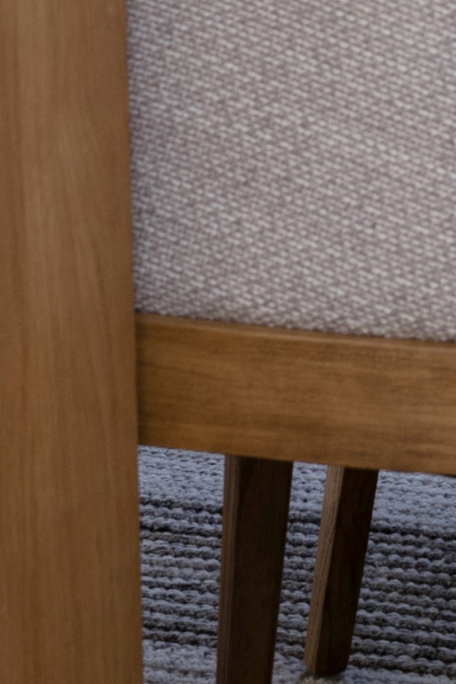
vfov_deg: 8.5
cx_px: 1117
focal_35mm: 223
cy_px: -920
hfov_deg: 5.9
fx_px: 4237
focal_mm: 36
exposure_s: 1/13
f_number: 8
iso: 200
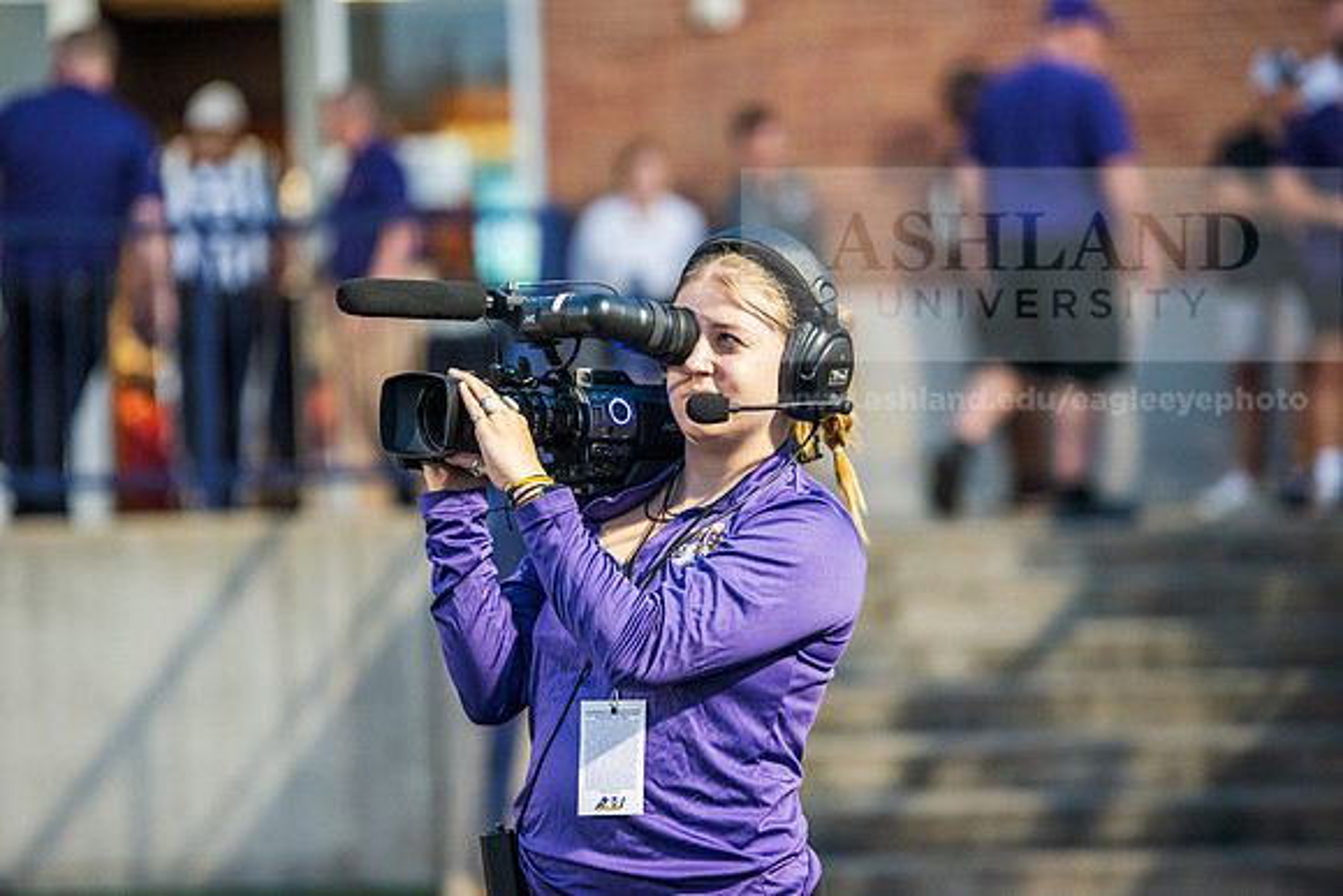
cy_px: 448
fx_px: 5970
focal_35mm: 160
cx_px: 672
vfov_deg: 8.6
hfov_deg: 12.8
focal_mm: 160
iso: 5000
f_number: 3.2
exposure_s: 1/320
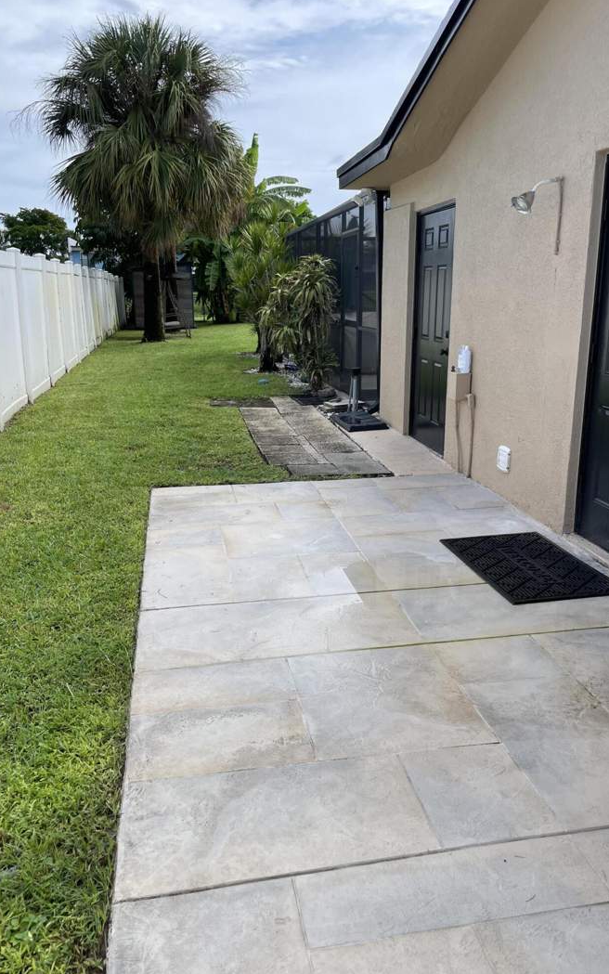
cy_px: 490
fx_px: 743
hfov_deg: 44.6
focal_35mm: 28
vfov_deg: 66.5
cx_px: 303
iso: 32
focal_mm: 4.2
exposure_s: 1/1742
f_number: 1.6
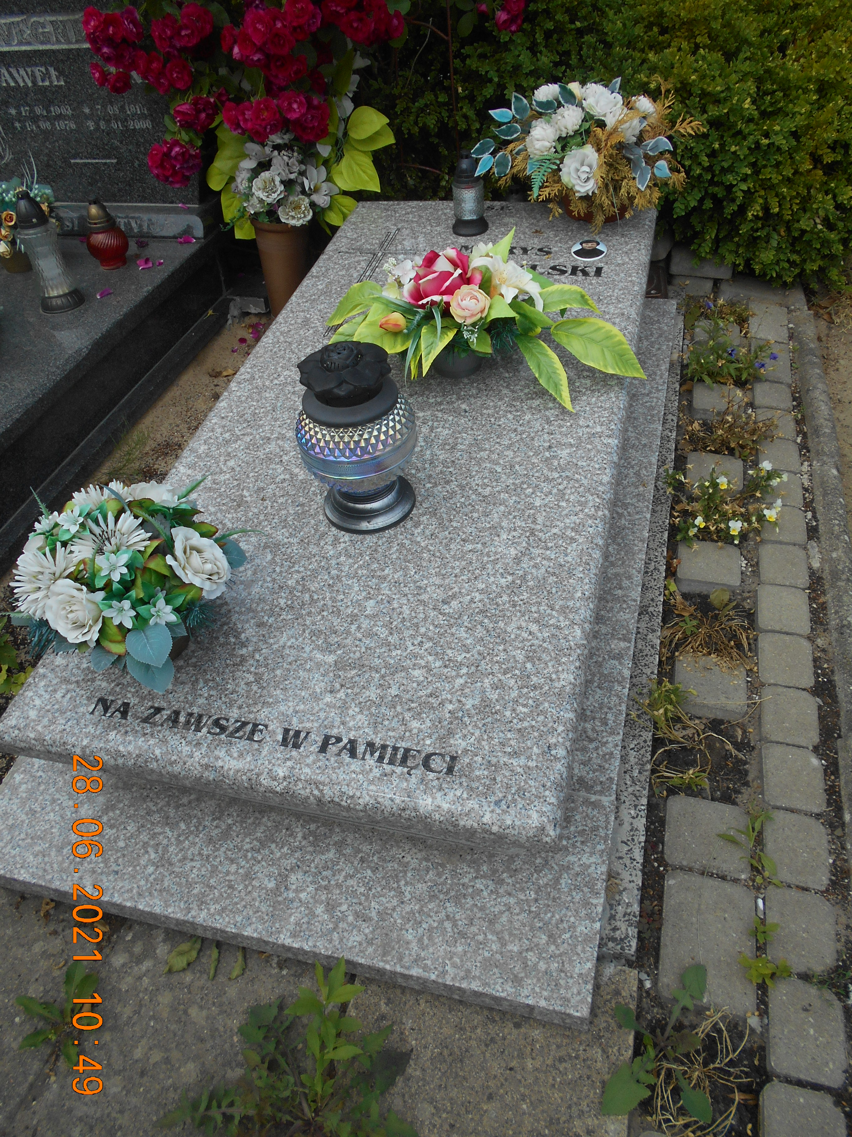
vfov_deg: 67.3
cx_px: 426
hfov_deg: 53.1
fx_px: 853
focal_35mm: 26
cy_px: 568
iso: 80
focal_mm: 4.6
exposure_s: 1/800
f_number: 3.2
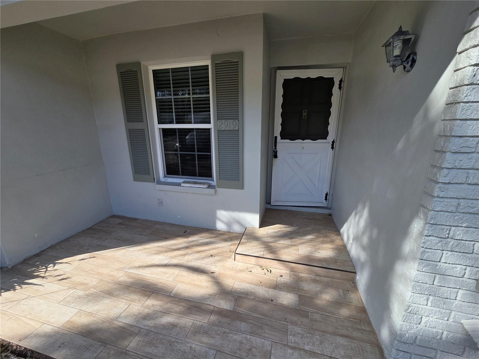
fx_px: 180
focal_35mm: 13
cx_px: 240
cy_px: 180
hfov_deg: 106.2
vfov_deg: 89.9
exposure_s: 1/1050
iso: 50
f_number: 2.2
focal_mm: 2.2
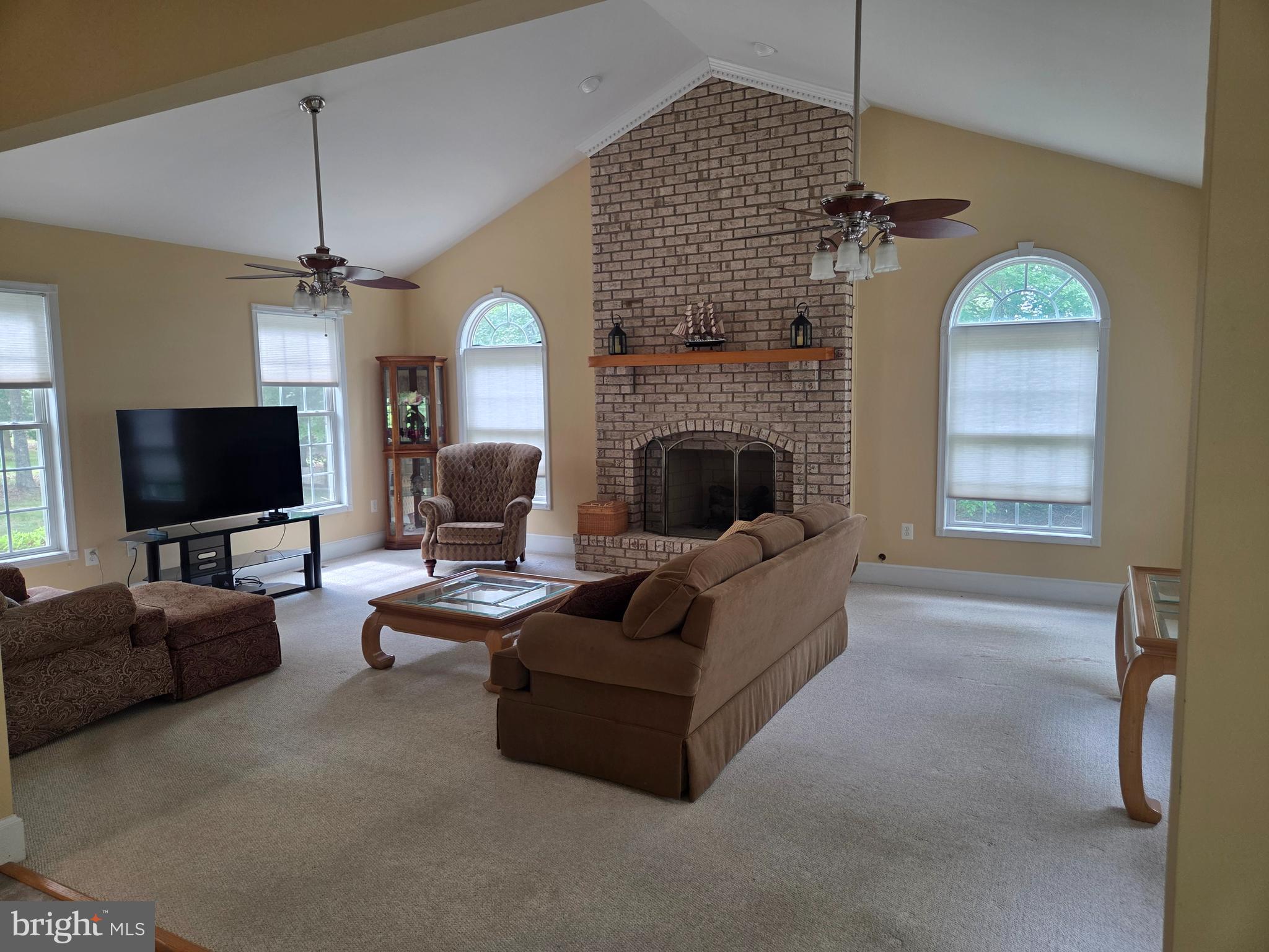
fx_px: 843
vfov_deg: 58.9
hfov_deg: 73.9
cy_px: 476
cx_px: 634
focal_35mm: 23
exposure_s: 1/120
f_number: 1.8
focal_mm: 5.4
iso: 125
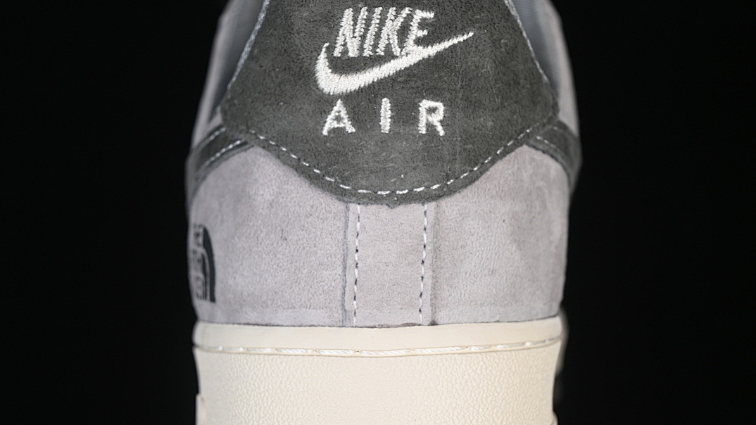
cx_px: 378
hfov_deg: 26.9
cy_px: 229
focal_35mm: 79
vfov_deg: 15.3
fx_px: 1584
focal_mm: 50
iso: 160
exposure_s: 1/80
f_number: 7.1
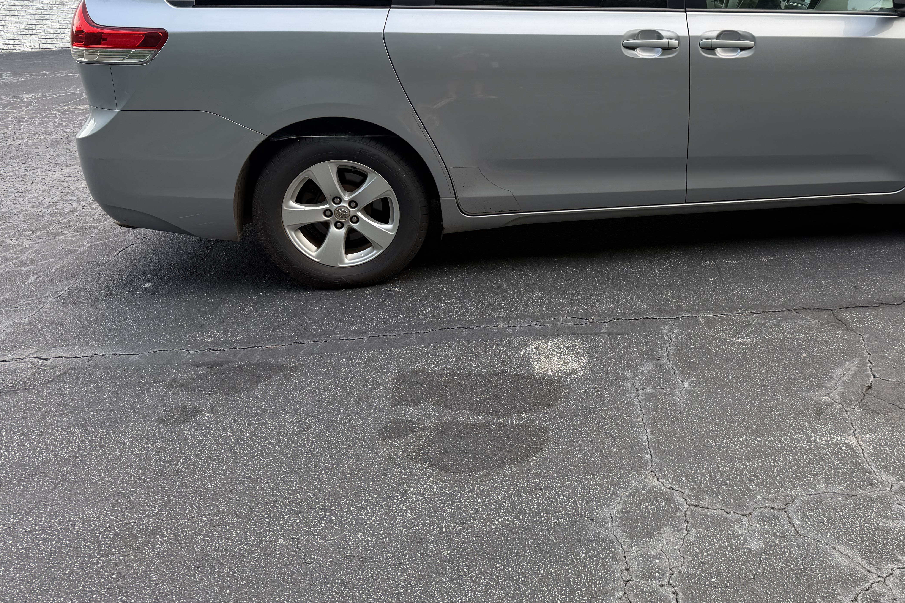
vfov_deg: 38.4
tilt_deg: -13.7
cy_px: 201
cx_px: 597
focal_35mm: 34
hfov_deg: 54.8
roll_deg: +0.5
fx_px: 855
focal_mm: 6.76
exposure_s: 1/507
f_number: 1.78
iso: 80
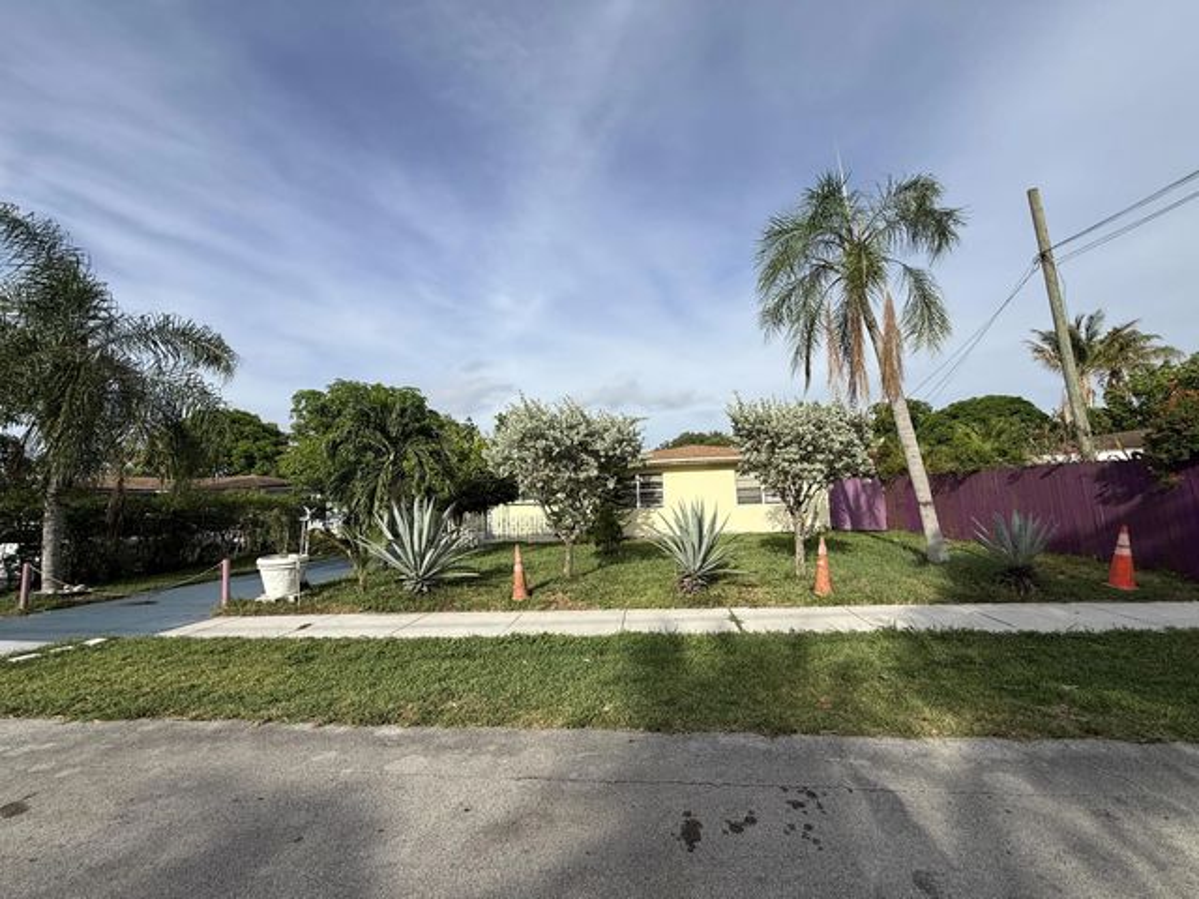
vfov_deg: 85.7
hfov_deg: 102.1
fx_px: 485
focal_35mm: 14
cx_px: 600
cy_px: 450
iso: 50
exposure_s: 1/2410
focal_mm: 2.22
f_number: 2.2
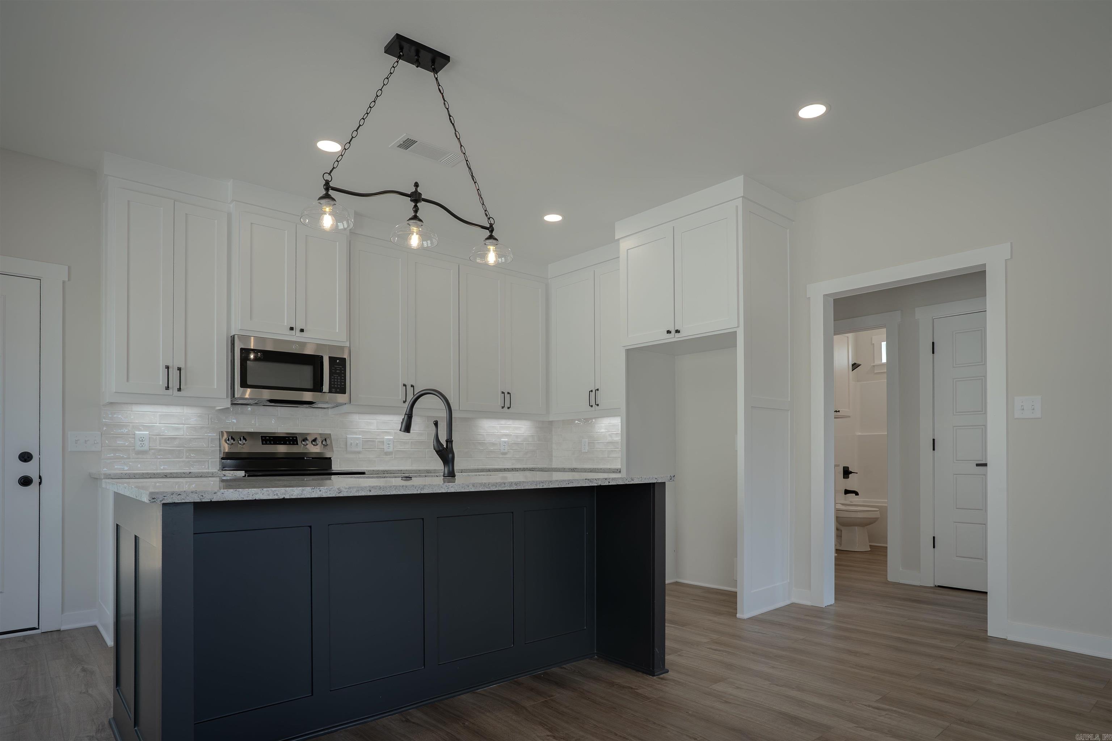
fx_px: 618
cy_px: 370
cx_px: 556
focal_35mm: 20
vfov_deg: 61.9
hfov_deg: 84.0
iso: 800
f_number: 6.3
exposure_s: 1/125
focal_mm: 20
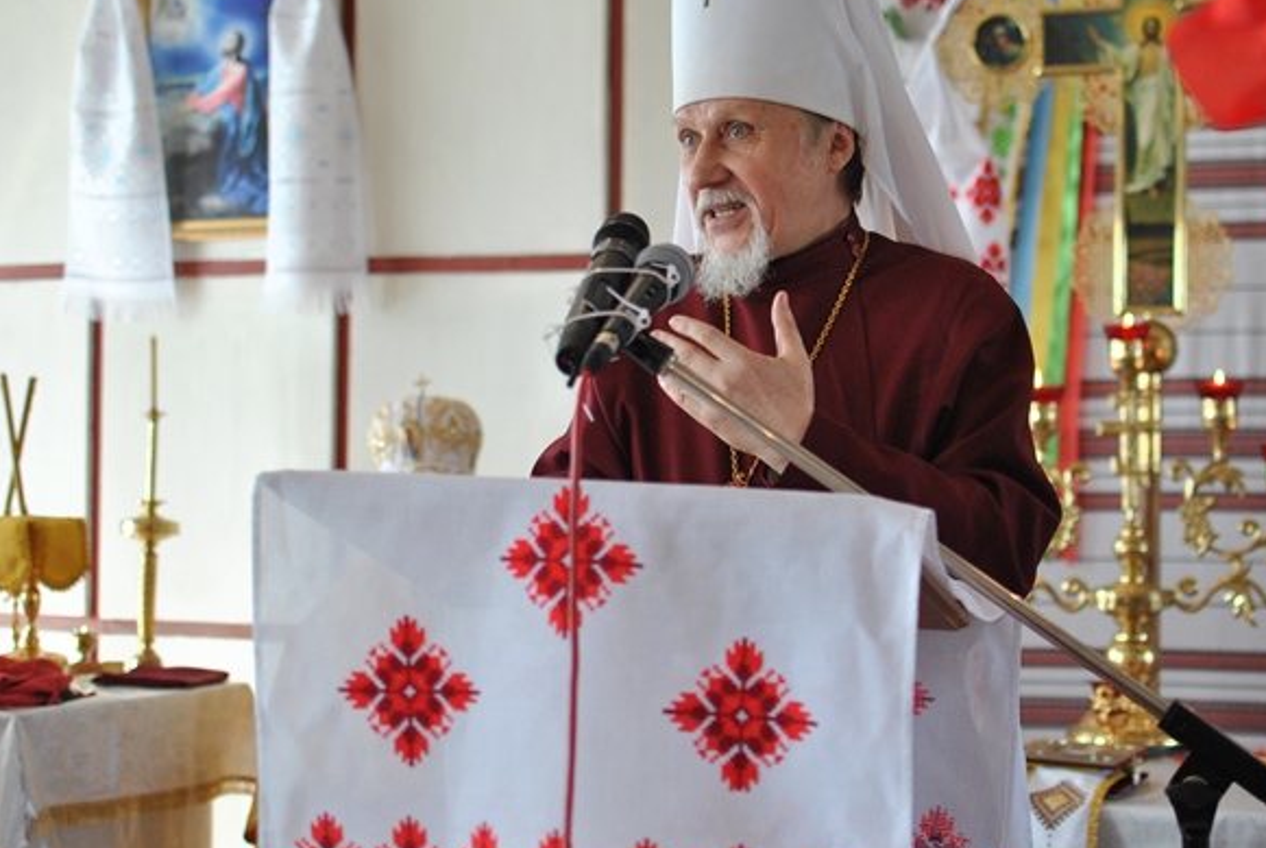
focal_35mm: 70
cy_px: 423
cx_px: 698
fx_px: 2453
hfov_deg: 28.9
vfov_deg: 19.6
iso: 400
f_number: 2
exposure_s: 1/320
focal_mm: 35
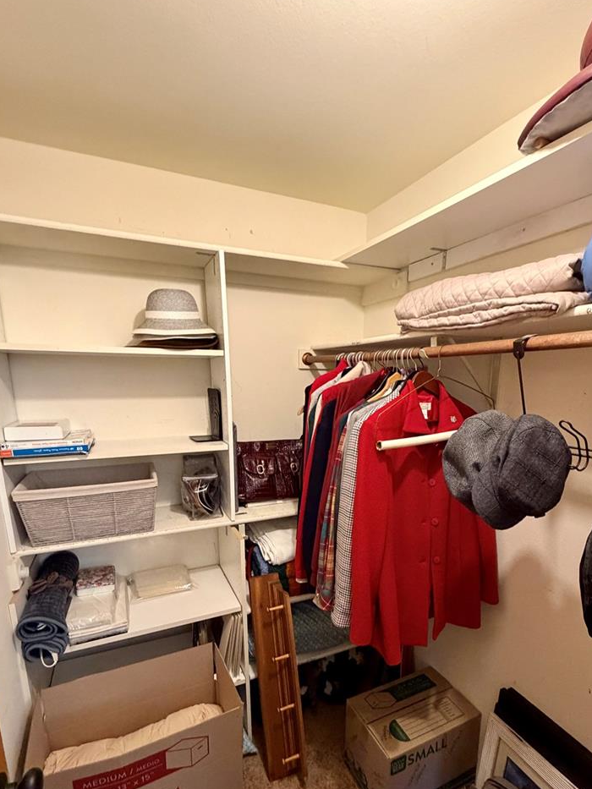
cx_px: 318
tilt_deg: -10.8
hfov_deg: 71.5
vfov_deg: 86.8
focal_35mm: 18
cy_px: 468
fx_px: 410
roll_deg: +0.5
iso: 640
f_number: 2.2
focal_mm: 2.22
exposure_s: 1/60
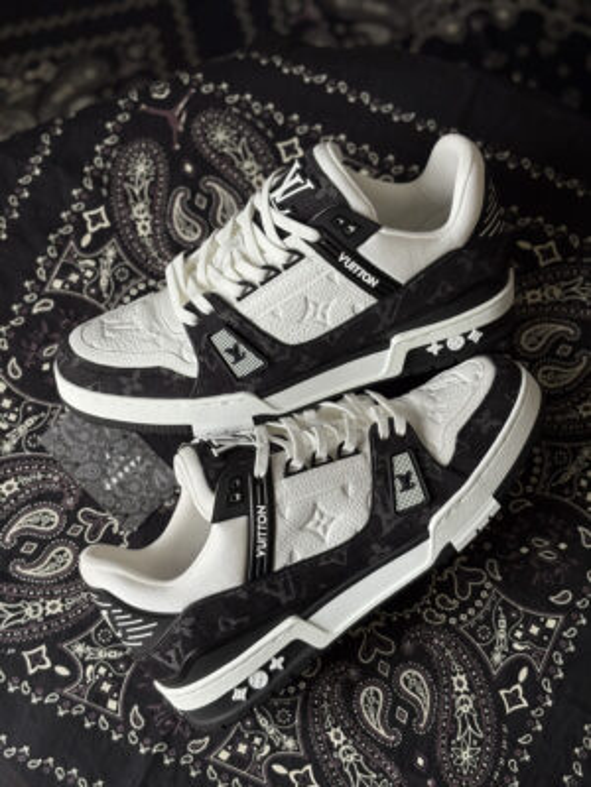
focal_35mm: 52
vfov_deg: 36.8
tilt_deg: -78.0
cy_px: 394
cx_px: 296
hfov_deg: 28.0
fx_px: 1184
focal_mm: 5.96
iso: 32
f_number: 1.6
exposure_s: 1/60
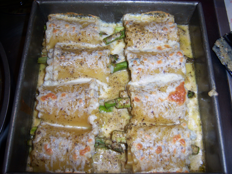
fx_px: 241
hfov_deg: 51.4
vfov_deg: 39.7
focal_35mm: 36
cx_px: 116
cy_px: 87
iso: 80
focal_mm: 7.5
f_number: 2.8
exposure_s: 1/60
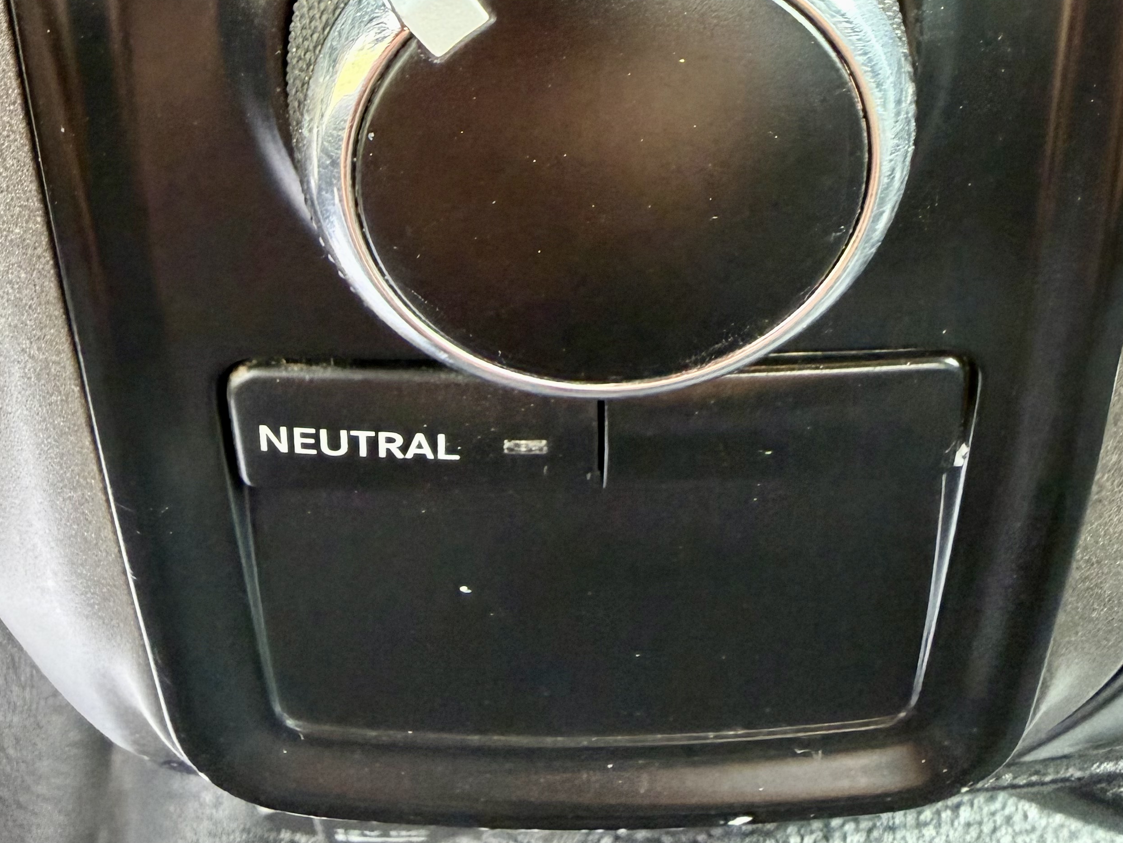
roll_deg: -2.2
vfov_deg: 33.5
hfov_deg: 47.8
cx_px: 524
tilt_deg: -26.5
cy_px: -13
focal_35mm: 39
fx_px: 1265
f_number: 2.2
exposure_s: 1/60
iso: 500
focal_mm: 2.22
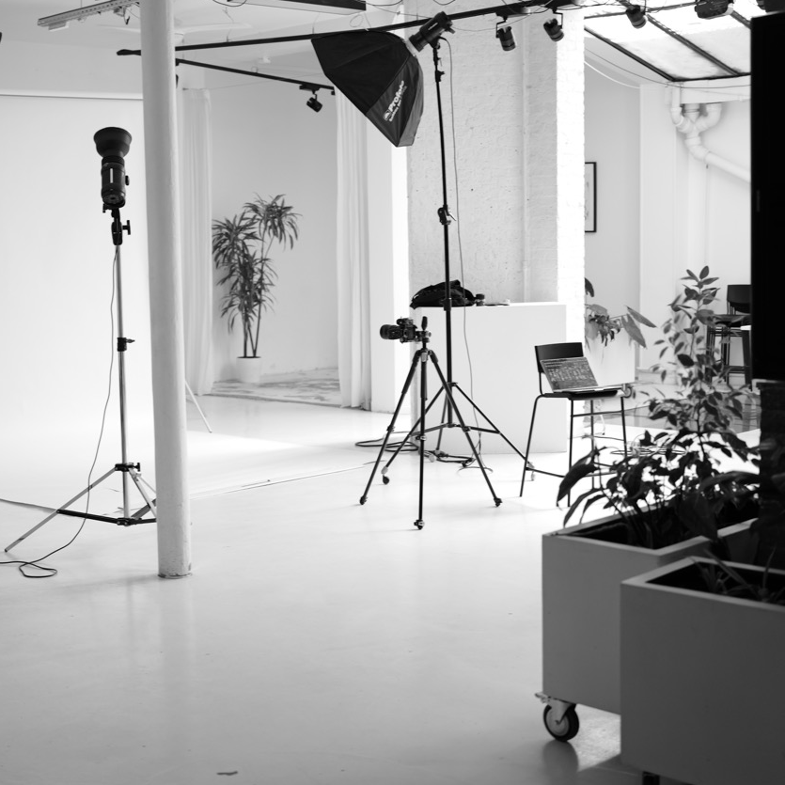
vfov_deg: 30.6
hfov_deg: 30.2
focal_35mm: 56
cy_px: 390
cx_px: 221
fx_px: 1437
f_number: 2
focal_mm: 43
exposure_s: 1/125
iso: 200
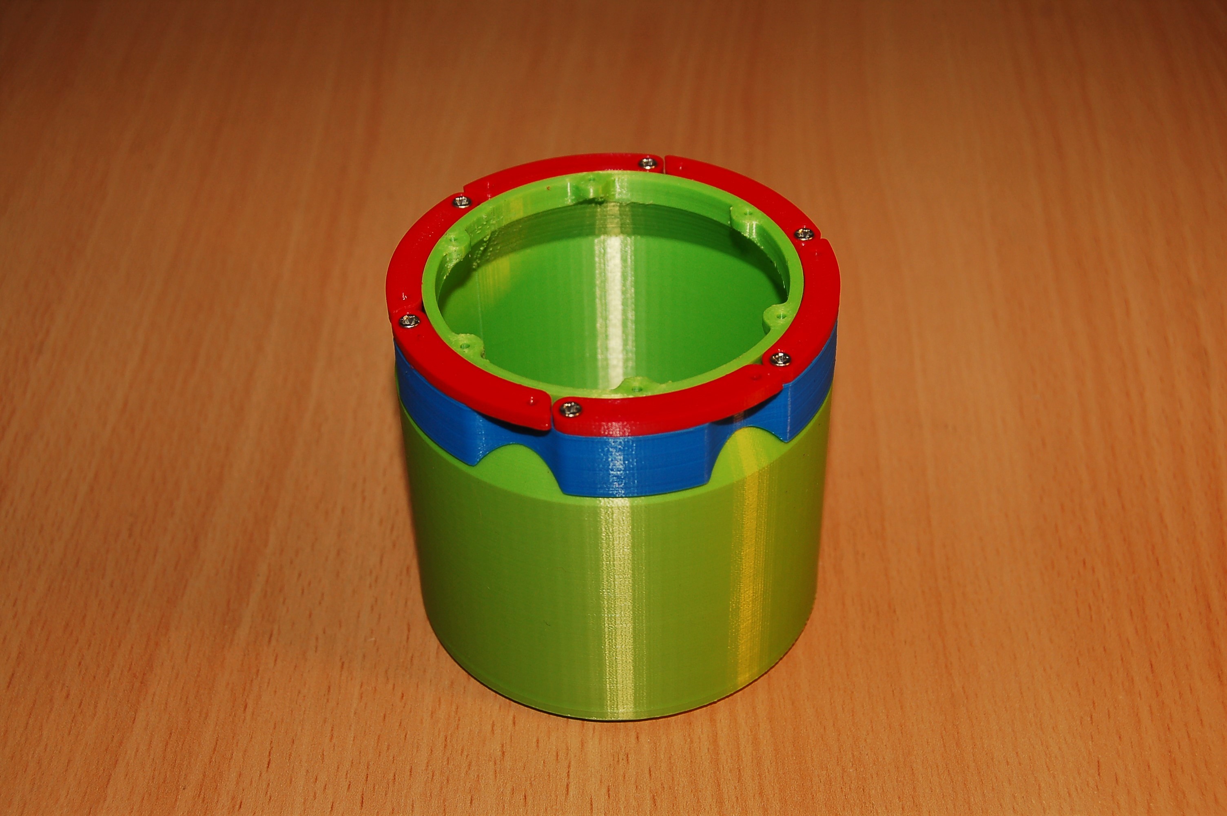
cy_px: 408
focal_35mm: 57
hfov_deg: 35.1
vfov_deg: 23.7
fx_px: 1941
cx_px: 614
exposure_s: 1/60
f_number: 4.8
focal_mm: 38
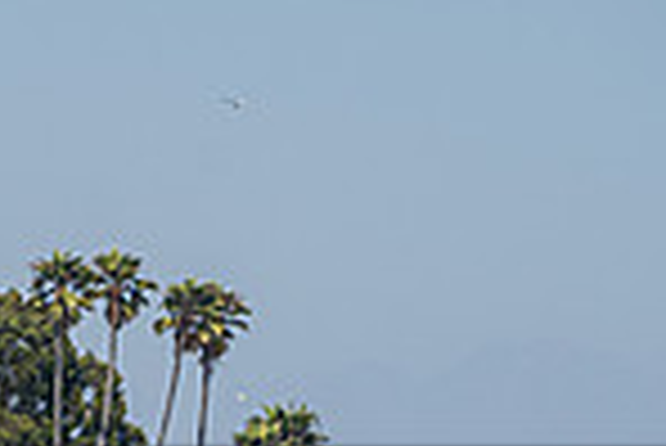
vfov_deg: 1.7
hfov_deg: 2.5
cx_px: -598
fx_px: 15333
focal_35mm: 828
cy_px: 826
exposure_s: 1/1000
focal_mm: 160
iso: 250
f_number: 7.6
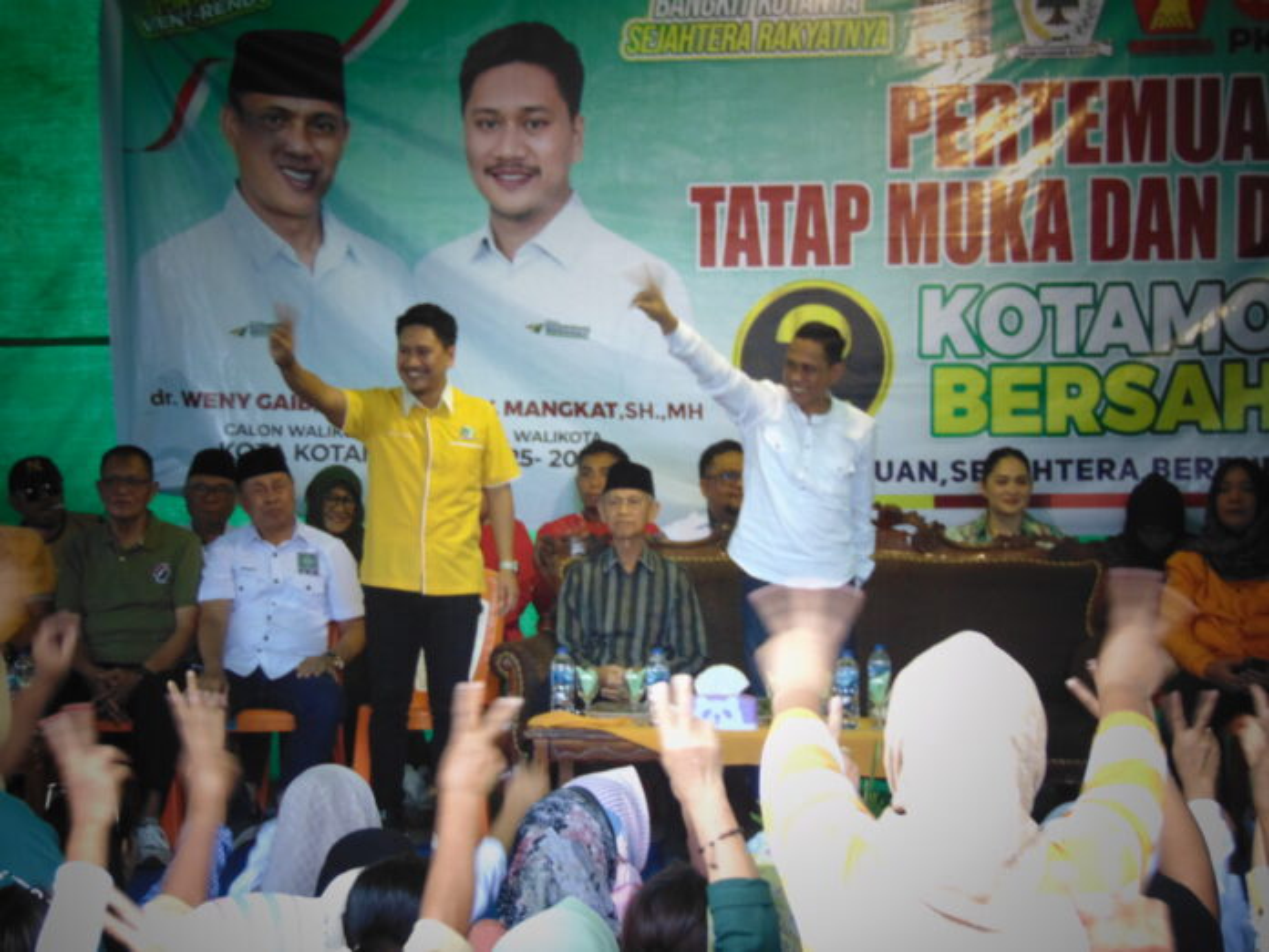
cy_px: 476
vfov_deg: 13.7
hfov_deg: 18.2
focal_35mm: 108
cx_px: 634
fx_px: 3959
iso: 400
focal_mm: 19.4
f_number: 3.9
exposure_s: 1/30
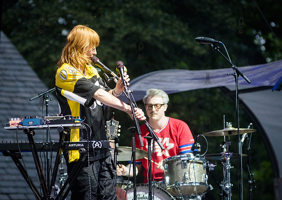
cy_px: 93
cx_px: 106
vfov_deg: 4.5
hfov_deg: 6.4
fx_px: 2523
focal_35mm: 316
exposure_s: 1/400
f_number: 4.5
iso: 3200
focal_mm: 200
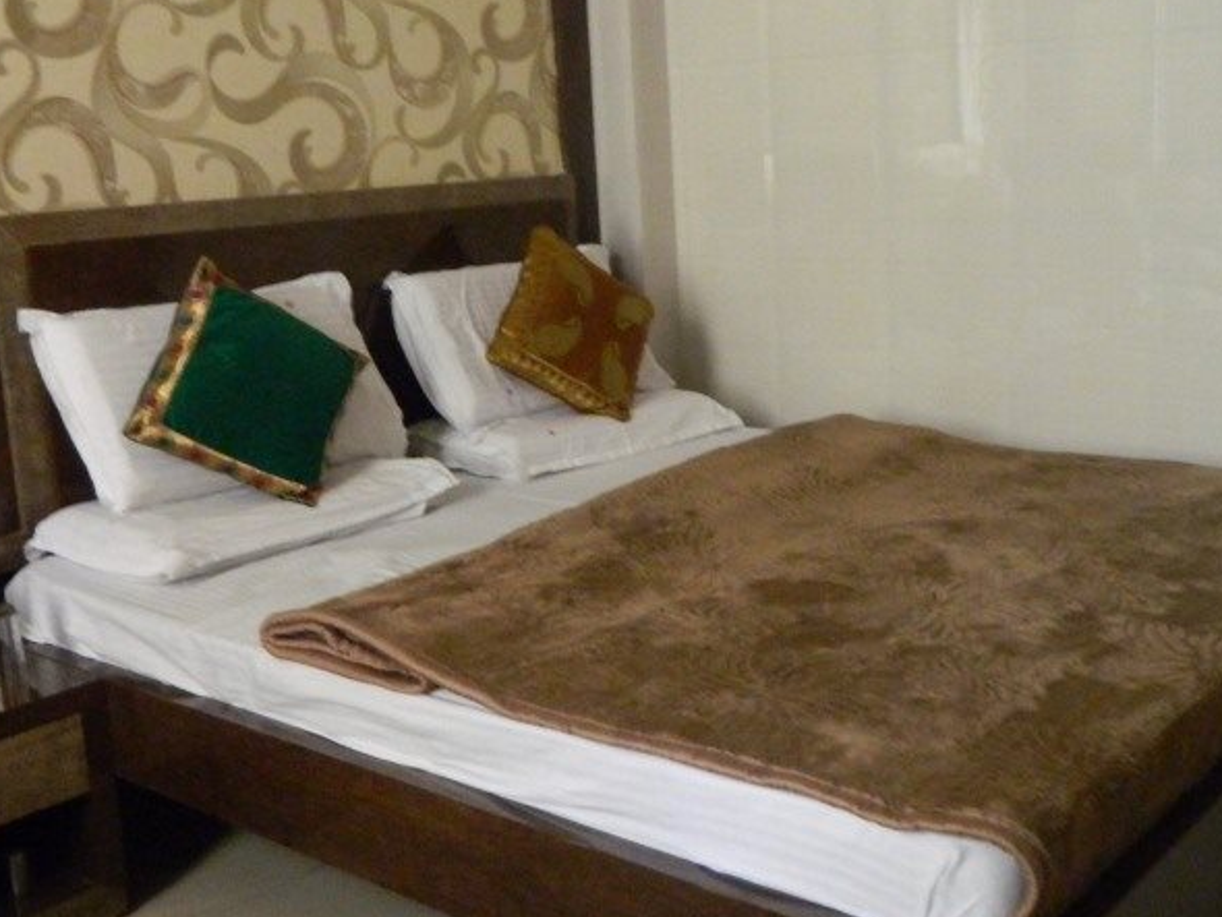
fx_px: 1483
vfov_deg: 34.4
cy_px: 428
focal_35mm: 42
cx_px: 702
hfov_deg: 44.6
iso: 800
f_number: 3.2
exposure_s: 1/3
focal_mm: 5.6
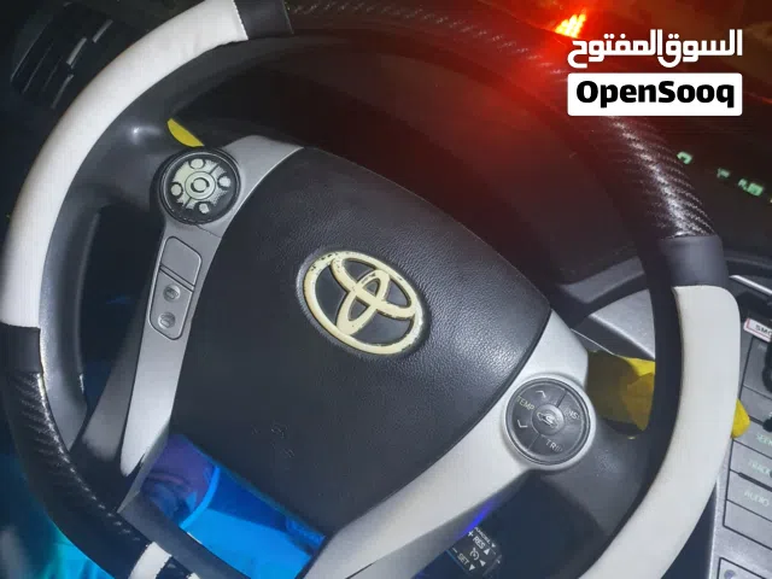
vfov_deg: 53.1
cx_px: 386
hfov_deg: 67.3
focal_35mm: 26
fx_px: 580
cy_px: 290
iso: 640
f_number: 1.5
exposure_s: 1/25
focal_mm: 4.3
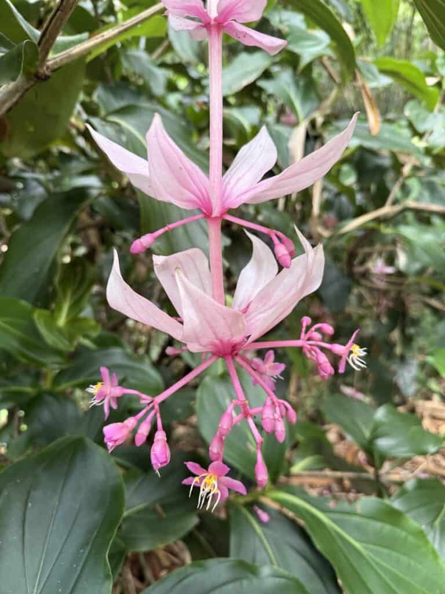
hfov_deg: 56.8
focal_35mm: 24
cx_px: 222
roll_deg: +0.8
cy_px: 297
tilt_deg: -18.1
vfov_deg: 71.6
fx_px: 411
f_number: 1.78
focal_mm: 6.76
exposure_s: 1/66
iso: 200
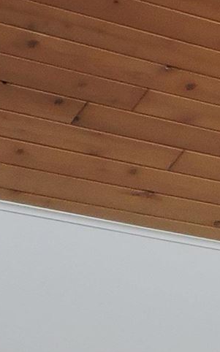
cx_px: 949
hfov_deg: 5.1
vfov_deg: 8.7
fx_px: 2141
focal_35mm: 223
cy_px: 769
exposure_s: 1/50
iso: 250
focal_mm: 5.9
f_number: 3.2
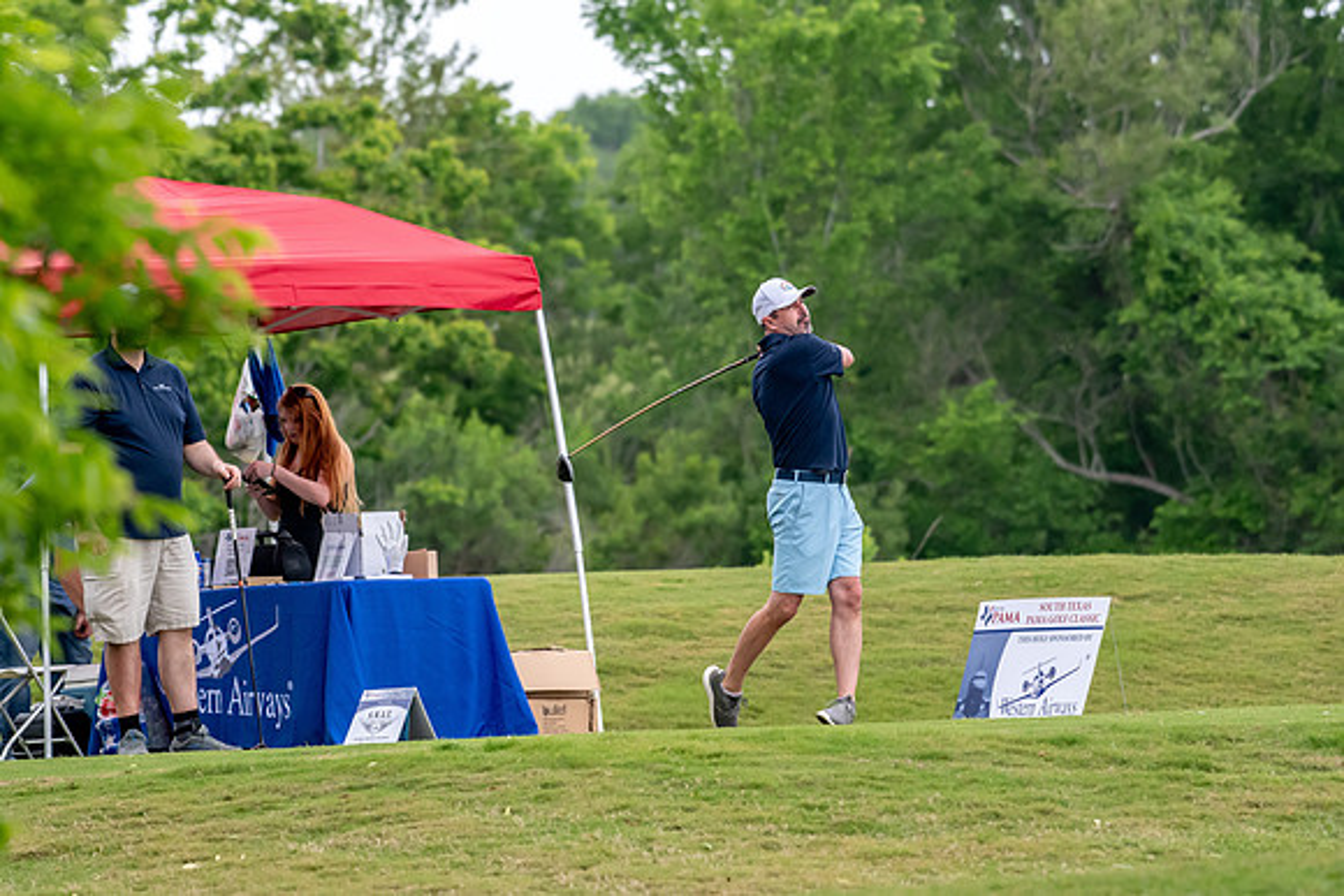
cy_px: 448
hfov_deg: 5.1
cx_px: 672
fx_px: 15123
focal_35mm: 405
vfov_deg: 3.4
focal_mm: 270
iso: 1600
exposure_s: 1/2000
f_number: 5.6
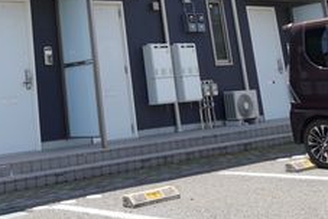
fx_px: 614
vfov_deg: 19.1
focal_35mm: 67
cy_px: -43
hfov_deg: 29.0
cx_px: 46
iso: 100
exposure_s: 1/200
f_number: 5.6
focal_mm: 17
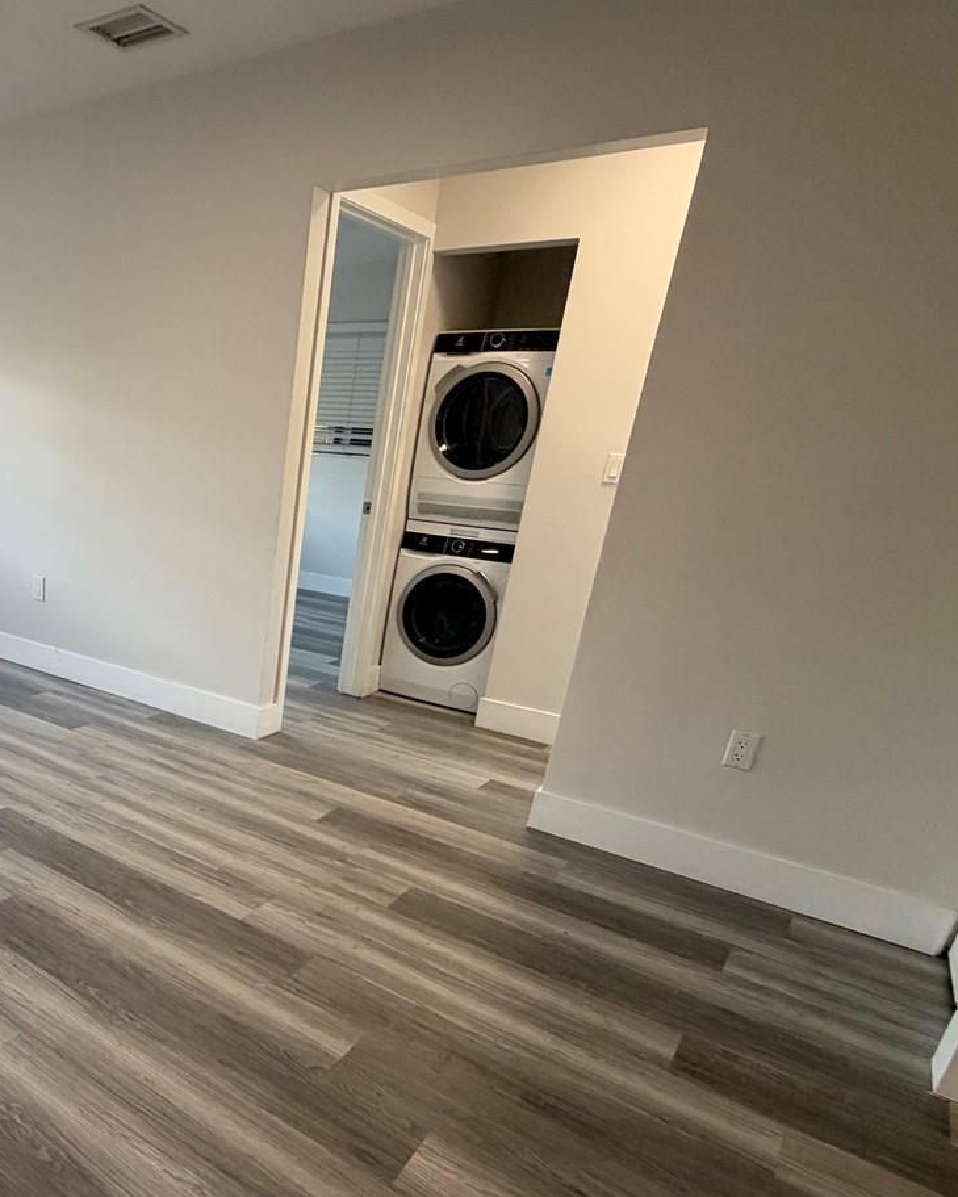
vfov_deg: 69.0
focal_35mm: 24
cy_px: 758
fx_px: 850
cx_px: 142
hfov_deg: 53.3
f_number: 2.2
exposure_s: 1/120
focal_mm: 2.22
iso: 200
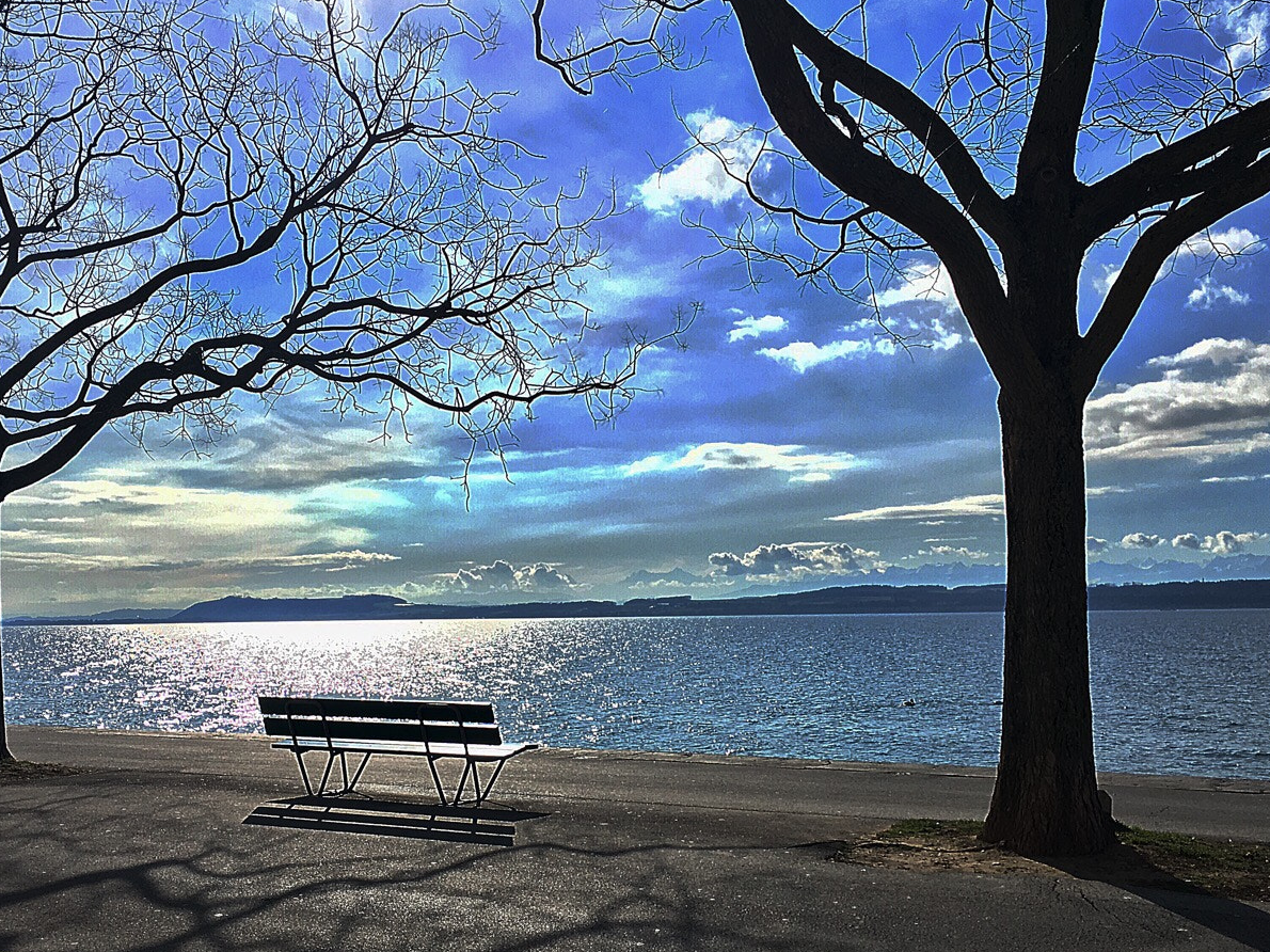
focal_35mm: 39
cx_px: 518
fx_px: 1431
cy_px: 582
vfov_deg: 36.6
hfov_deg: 47.6
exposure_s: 1/1972
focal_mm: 4.15
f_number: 2.2
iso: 25
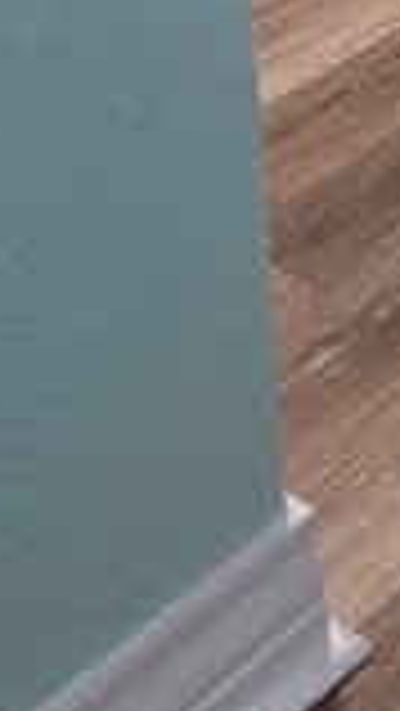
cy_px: -842
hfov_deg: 10.0
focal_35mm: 92
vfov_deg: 15.9
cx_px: 1187
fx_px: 1733
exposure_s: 1/120
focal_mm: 2.2
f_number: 2.2
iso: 250
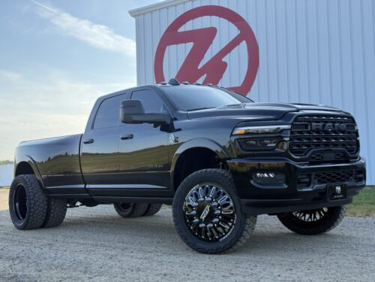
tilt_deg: +4.5
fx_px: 520
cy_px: 141
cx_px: 188
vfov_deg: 30.3
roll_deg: +2.4
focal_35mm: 48
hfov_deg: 39.7
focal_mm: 6.76
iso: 64
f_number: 1.78
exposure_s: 1/1085
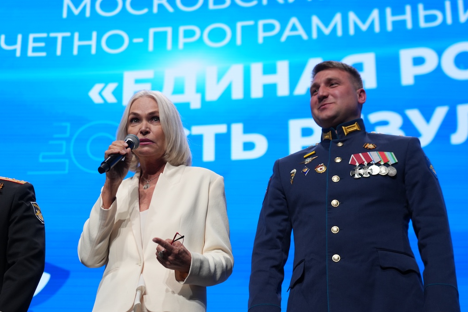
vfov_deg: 17.3
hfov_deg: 25.6
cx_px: 184
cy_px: 190
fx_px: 1027
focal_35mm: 79
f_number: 4
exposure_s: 1/154
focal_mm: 56
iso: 640
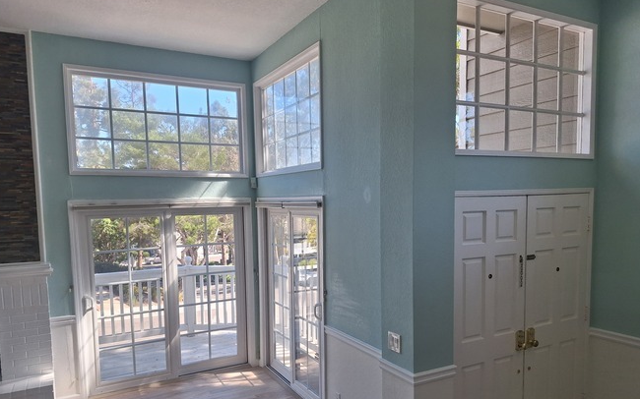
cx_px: 314
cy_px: 237
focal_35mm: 25
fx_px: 436
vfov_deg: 49.0
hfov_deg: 72.5
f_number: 1.8
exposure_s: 1/418
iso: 40
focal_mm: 5.54
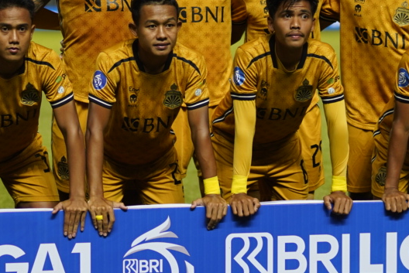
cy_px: 53
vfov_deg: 9.0
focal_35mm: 153
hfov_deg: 13.4
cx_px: 152
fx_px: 1740
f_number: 1.4
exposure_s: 1/800
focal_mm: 50
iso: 320
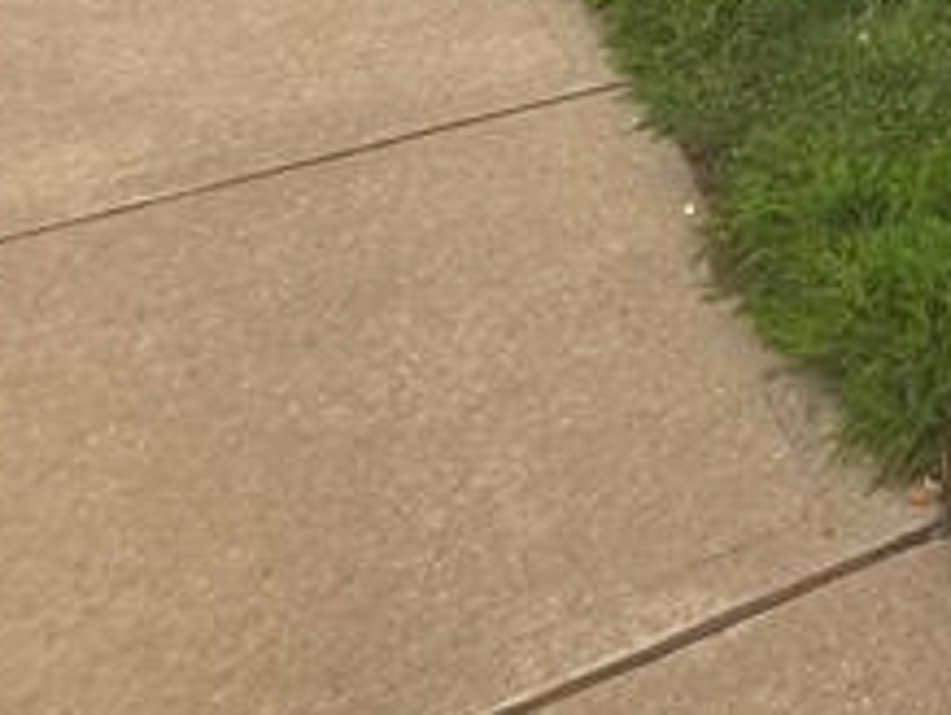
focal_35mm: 61
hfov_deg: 20.8
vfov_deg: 18.2
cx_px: 1749
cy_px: -623
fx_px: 1678
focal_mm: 2.2
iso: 20
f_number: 1.9
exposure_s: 1/120
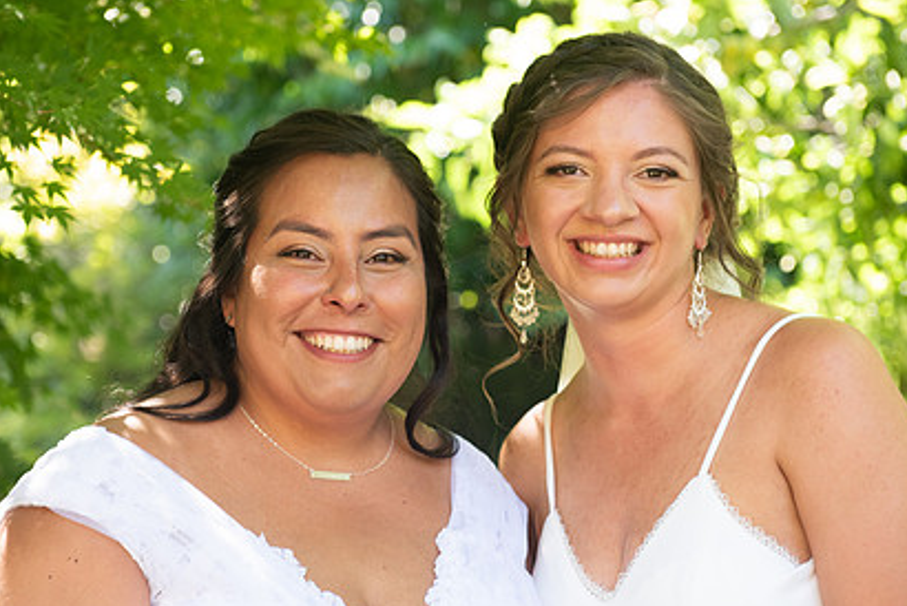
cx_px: 407
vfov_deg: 13.8
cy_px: 355
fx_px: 2496
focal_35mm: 99
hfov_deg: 20.6
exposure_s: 1/200
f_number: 4
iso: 640
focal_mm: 70
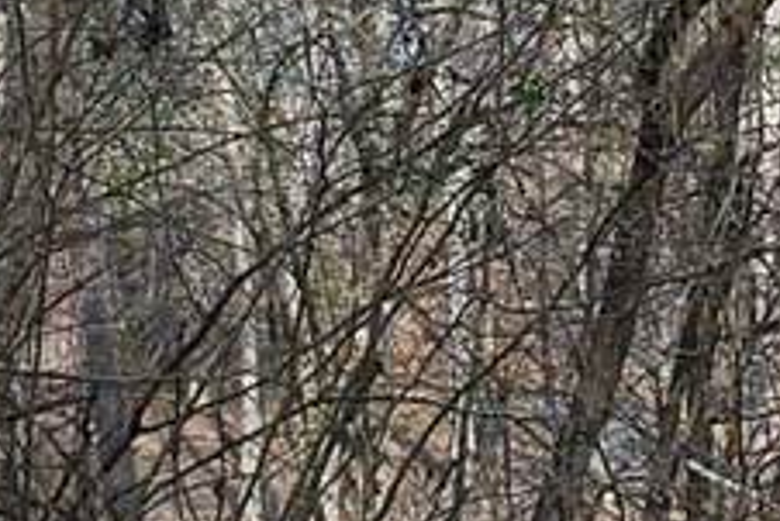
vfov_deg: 7.3
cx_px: 504
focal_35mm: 187
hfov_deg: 11.0
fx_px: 4054
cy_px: -219
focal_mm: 22
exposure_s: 1/200
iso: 100
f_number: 7.1
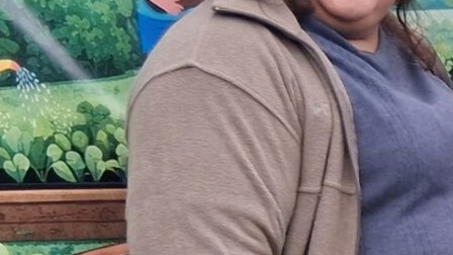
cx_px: 995
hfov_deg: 11.5
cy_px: 536
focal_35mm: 162
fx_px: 1946
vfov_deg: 7.2
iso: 25
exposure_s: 1/100
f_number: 1.8
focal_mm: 3.98
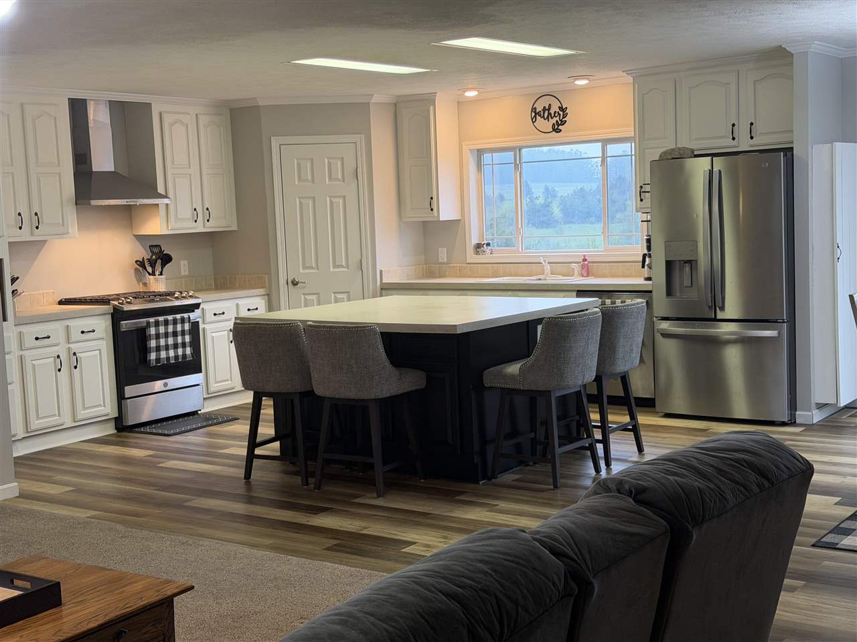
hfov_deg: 39.7
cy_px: 321
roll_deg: +2.7
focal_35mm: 48
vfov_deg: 30.3
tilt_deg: -5.8
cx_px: 428
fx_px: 1188
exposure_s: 1/60
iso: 125
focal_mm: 6.76
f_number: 1.78
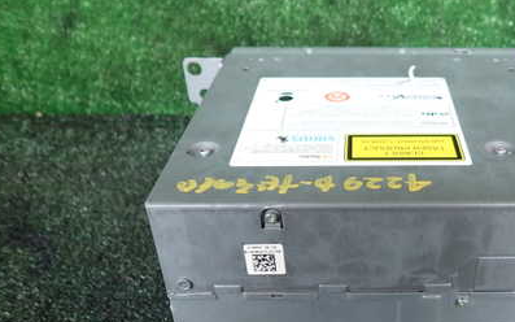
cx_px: 376
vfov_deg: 31.8
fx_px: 561
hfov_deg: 47.7
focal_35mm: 40
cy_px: 205
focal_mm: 4.5
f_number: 2
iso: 100
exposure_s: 1/60
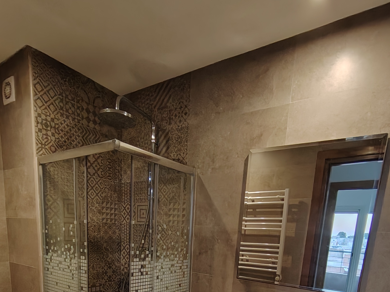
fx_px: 293
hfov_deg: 67.2
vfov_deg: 45.7
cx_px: 176
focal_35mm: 26
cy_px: 284
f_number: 2.2
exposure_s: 1/16.7
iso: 1201
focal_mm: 1.42
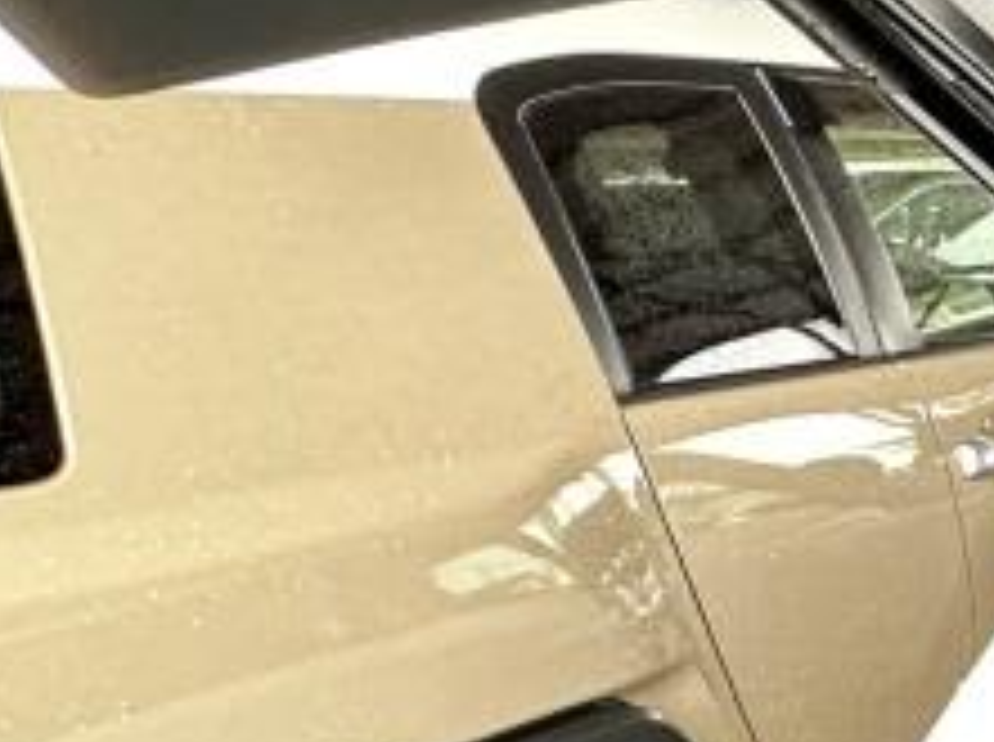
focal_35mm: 65
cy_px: 558
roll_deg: +2.1
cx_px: 1992
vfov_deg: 22.3
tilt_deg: -12.0
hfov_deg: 18.7
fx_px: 1863
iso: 250
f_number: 2.2
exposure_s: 1/99
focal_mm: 2.22
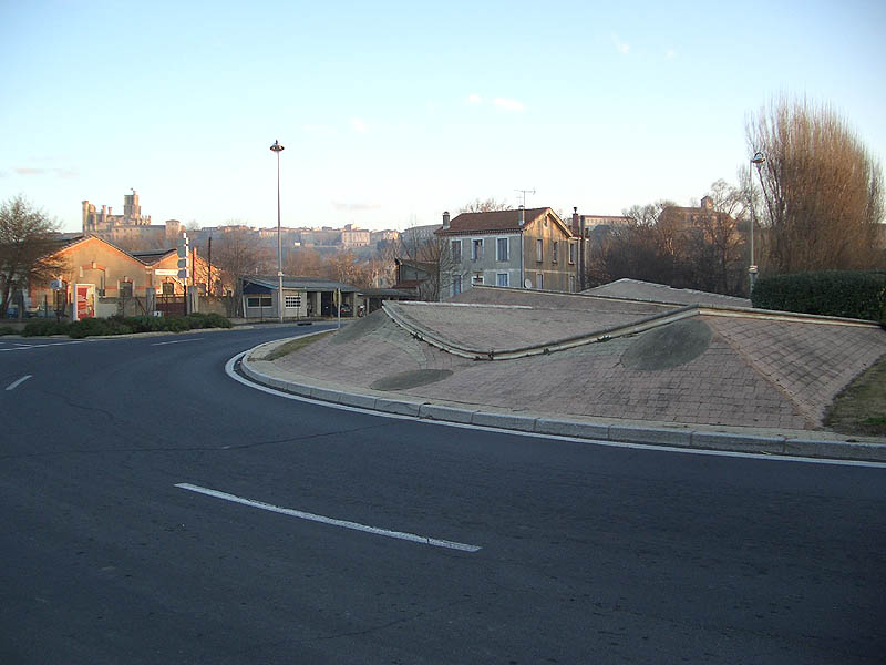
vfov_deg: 40.7
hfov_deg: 52.6
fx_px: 896
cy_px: 332
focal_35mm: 35
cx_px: 443
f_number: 2.6
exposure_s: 1/160
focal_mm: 5.8
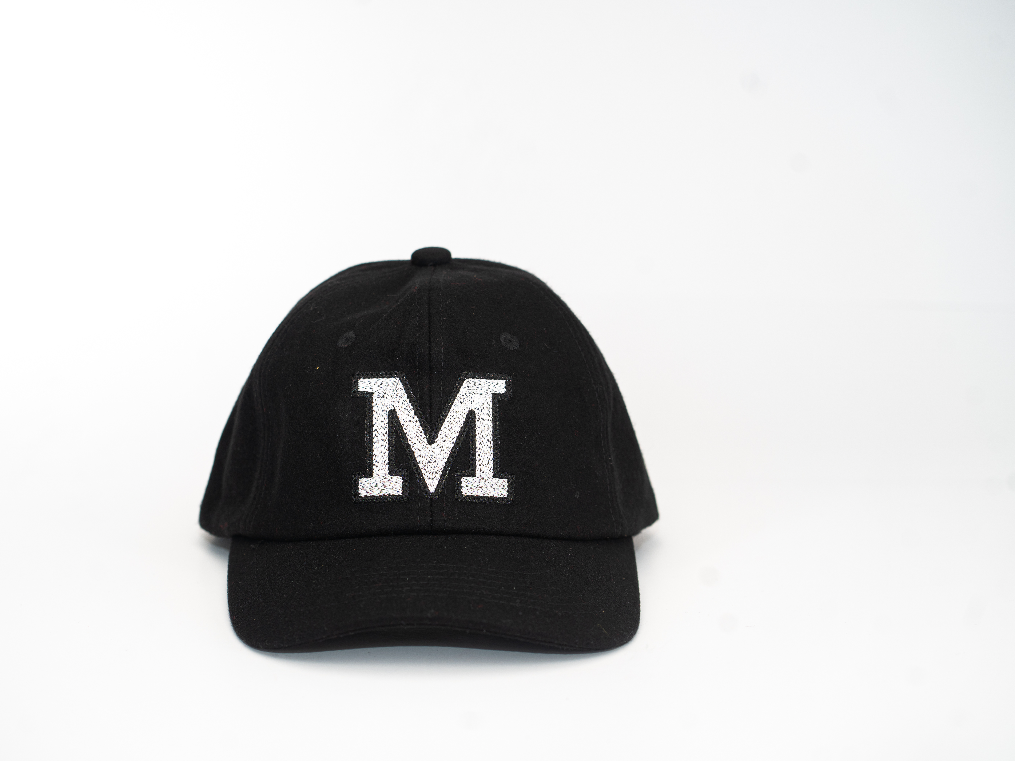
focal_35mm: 92
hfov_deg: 21.3
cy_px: 380
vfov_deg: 16.1
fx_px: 2697
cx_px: 459
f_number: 5
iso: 160
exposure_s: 1/200
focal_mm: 85
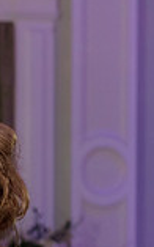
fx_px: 1519
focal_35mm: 226
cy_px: 271
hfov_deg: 5.8
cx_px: -61
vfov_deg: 9.2
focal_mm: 60
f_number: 3.2
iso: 1600
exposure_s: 1/125
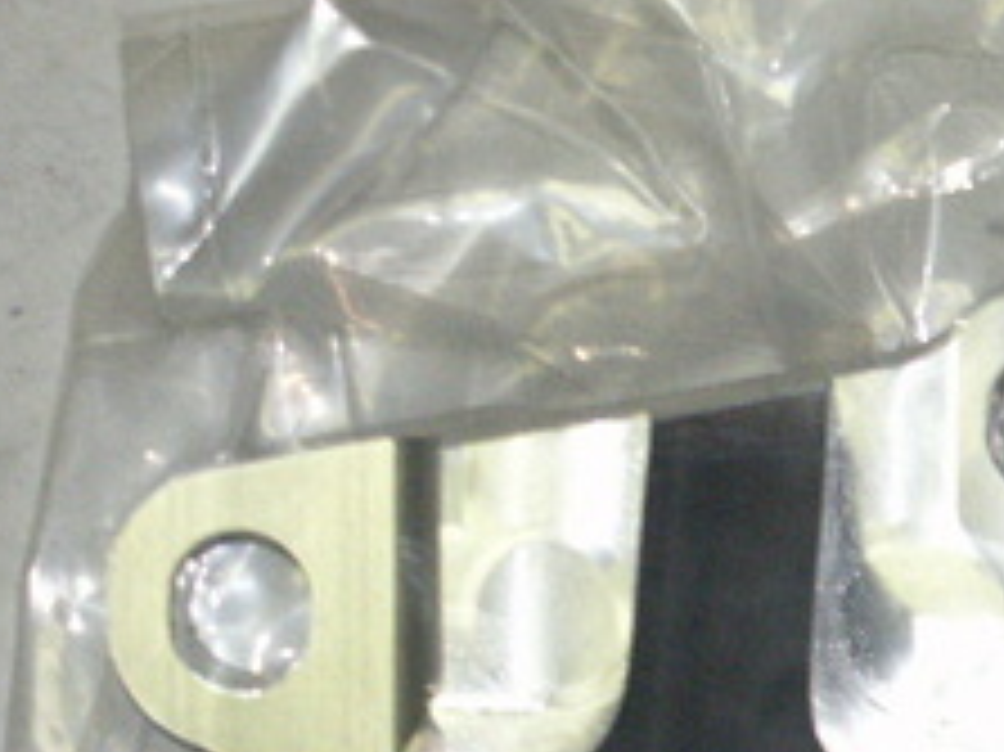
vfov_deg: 3.6
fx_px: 11856
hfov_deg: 4.8
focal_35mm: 409
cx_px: 1738
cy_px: 1022
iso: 200
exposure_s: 1/30
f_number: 3.5
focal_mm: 28.17
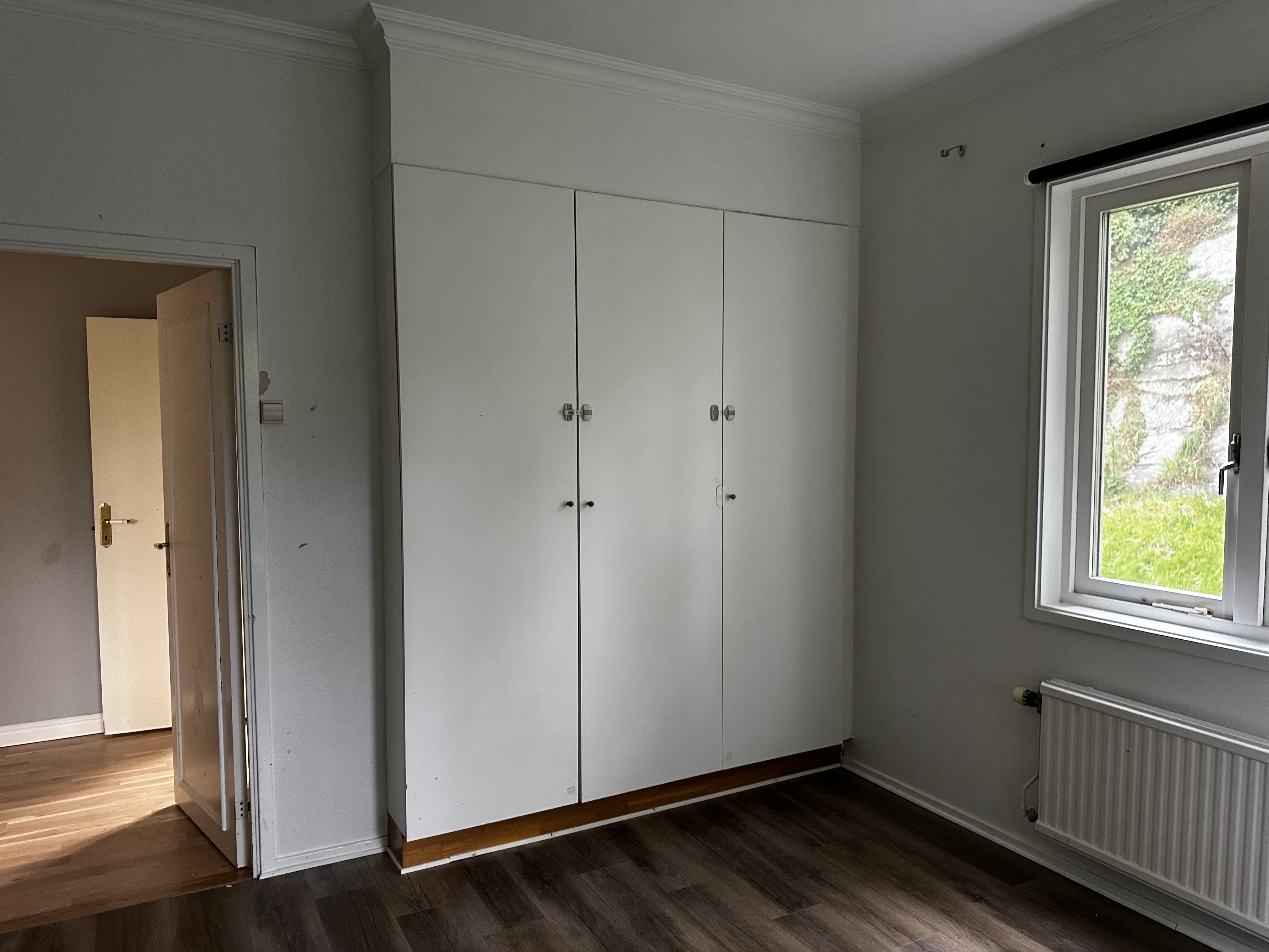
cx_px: 634
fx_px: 880
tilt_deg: -0.3
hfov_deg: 71.6
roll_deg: +2.5
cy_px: 476
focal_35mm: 24
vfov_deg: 56.8
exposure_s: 1/60
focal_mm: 6.86
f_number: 1.78
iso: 320
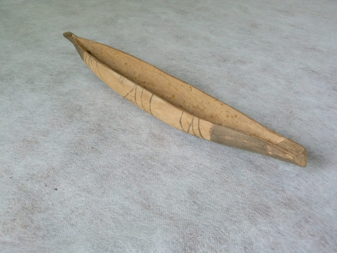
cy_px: 126
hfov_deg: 50.1
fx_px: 360
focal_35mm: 37
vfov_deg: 38.7
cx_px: 168
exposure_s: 1/60
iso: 400
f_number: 3.1
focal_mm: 6.7
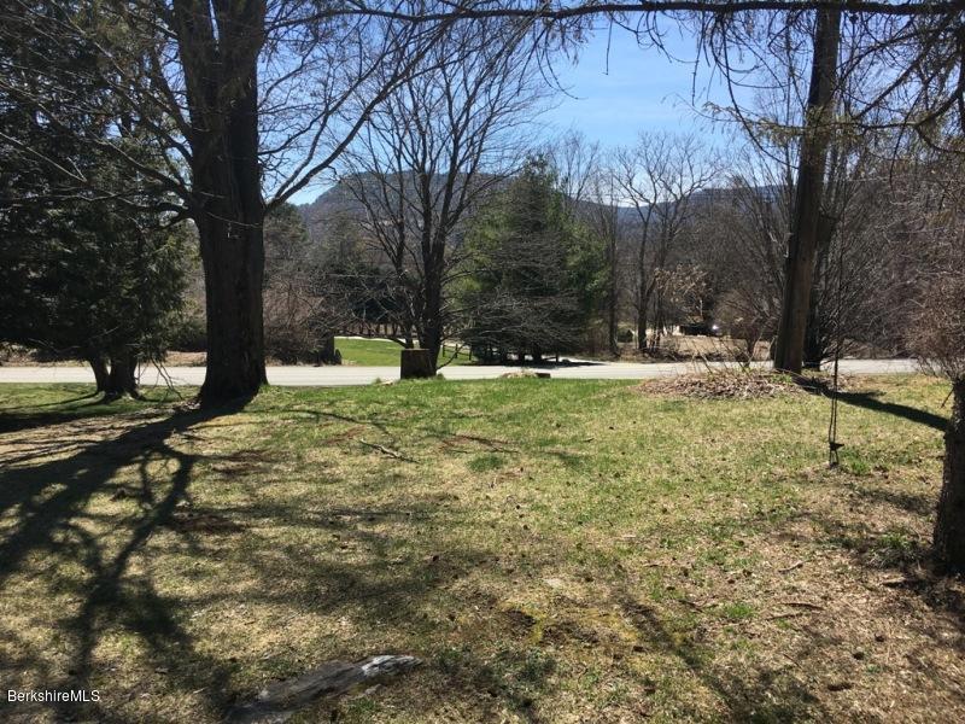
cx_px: 482
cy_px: 362
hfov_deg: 61.7
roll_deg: -0.2
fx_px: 808
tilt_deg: -5.9
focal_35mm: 29
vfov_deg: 48.2
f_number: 2.2
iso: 25
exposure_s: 1/1350
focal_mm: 4.15
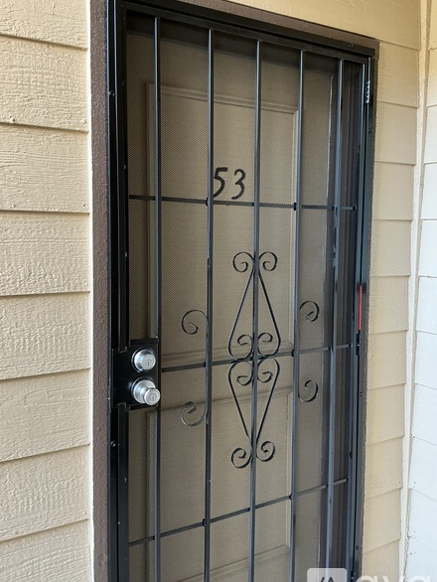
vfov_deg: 55.3
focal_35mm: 33
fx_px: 555
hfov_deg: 43.0
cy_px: 277
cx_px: 219
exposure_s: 1/60
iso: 80
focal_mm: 3
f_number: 1.8
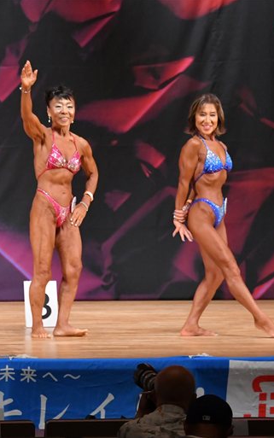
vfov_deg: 6.7
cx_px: 14
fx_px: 3713
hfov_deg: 4.2
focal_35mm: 311
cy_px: 219
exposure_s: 1/400
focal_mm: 135
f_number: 5.6
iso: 5000
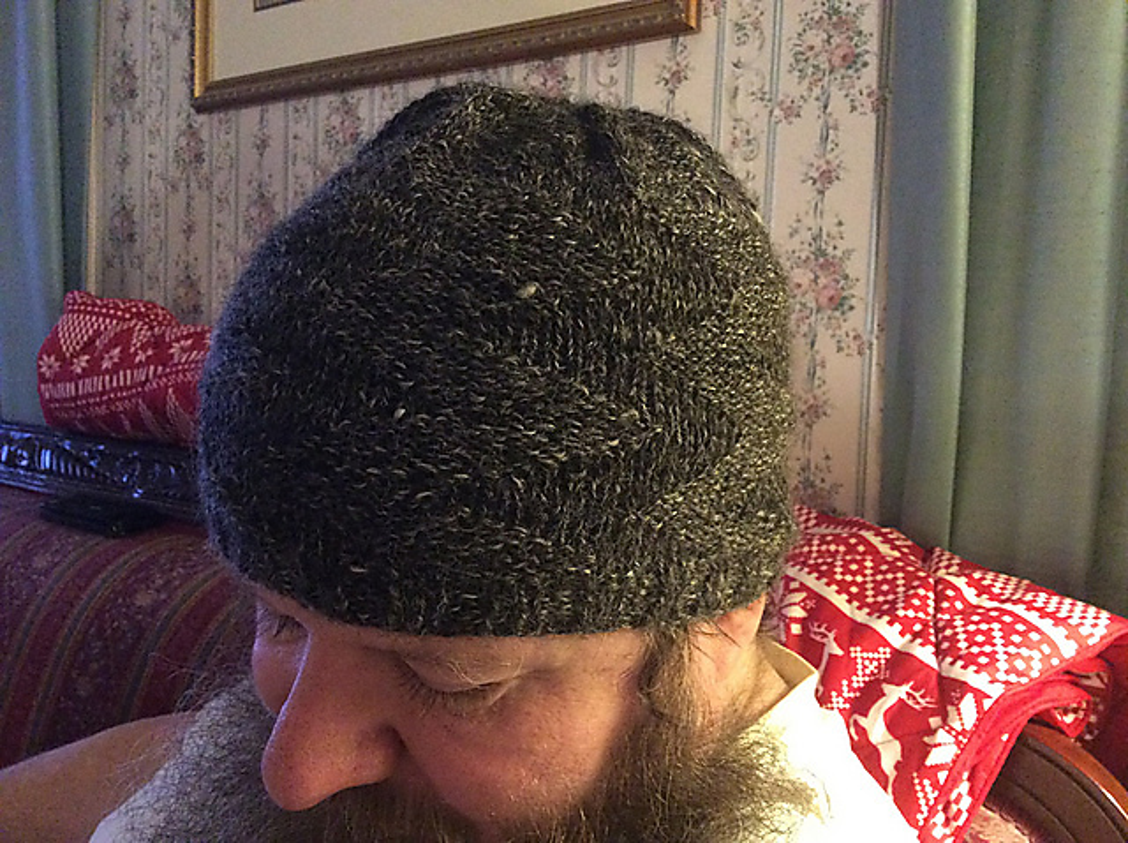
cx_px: 564
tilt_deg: -3.9
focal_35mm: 32
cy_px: 422
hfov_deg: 56.9
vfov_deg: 44.1
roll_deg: -0.8
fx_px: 1041
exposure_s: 1/15
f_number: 2.4
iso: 500
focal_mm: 3.3
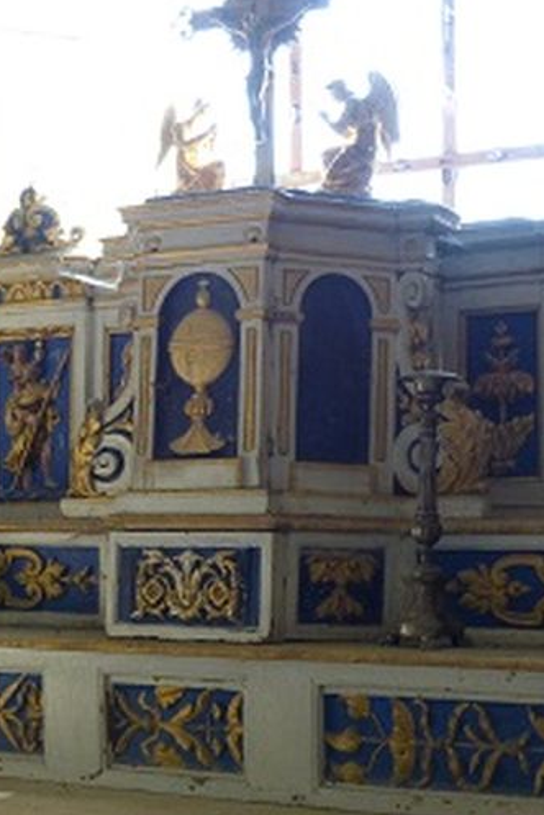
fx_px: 1768
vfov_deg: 26.0
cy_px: 421
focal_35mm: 78
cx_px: 247
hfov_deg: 17.5
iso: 320
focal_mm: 7.1
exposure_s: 1/60
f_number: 3.1
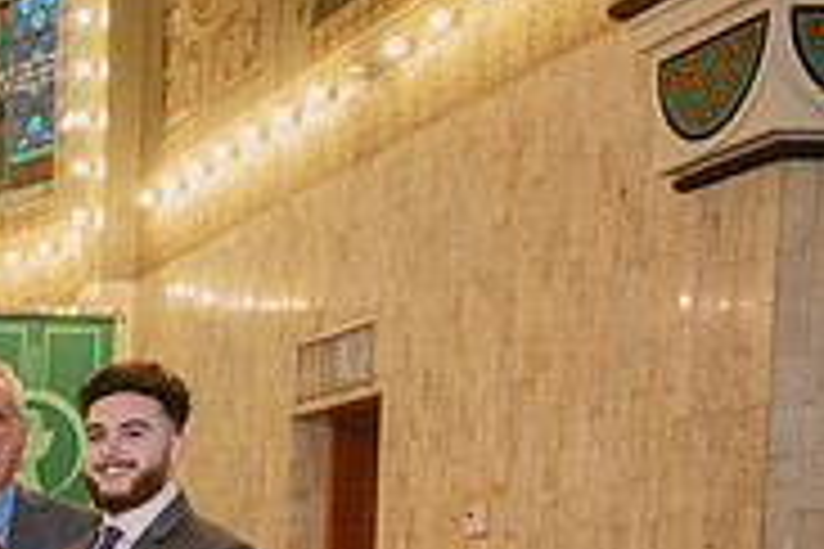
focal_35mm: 92
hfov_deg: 18.9
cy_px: 770
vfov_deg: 14.1
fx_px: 2106
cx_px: -477
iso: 1000
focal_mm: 29
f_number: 4
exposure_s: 1/125
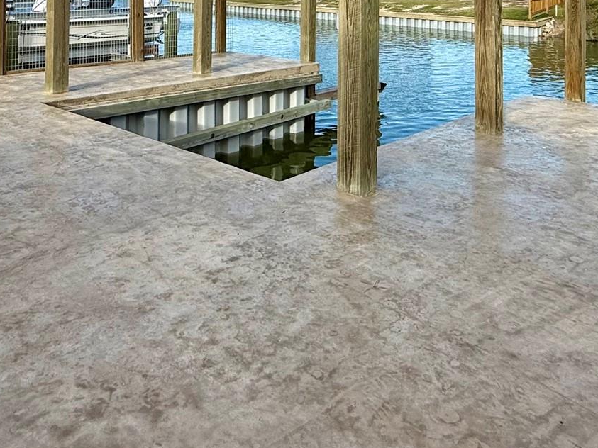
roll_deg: -0.3
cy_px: -42
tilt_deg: +1.3
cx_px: 288
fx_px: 587
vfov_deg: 35.8
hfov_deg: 54.0
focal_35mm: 34
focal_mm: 2.22
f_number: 2.2
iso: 50
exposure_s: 1/1572
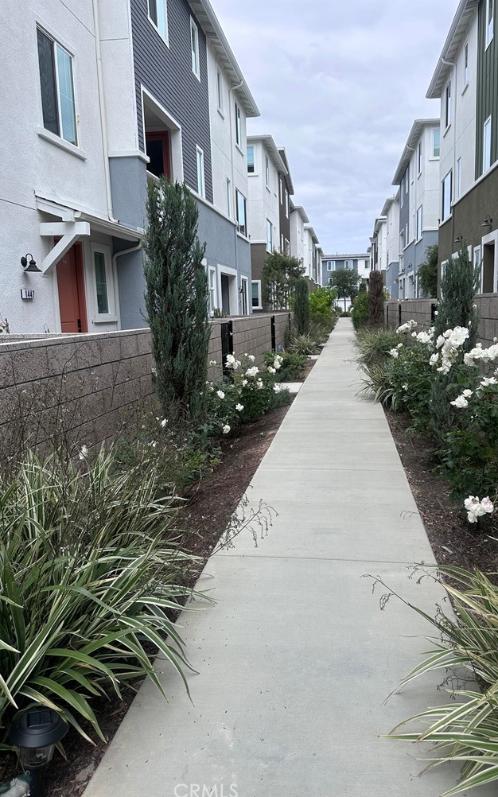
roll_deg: +0.8
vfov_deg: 70.4
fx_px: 565
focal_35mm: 26
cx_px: 289
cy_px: 395
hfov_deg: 47.4
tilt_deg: -8.3
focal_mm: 6.86
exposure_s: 1/3597
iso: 80
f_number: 1.78
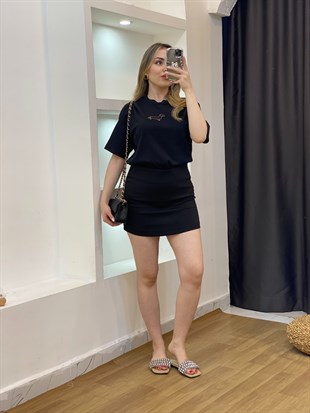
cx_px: 155
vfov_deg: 36.8
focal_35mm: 52
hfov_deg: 28.0
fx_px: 621
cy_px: 206
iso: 100
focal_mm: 6
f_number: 2
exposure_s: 1/100
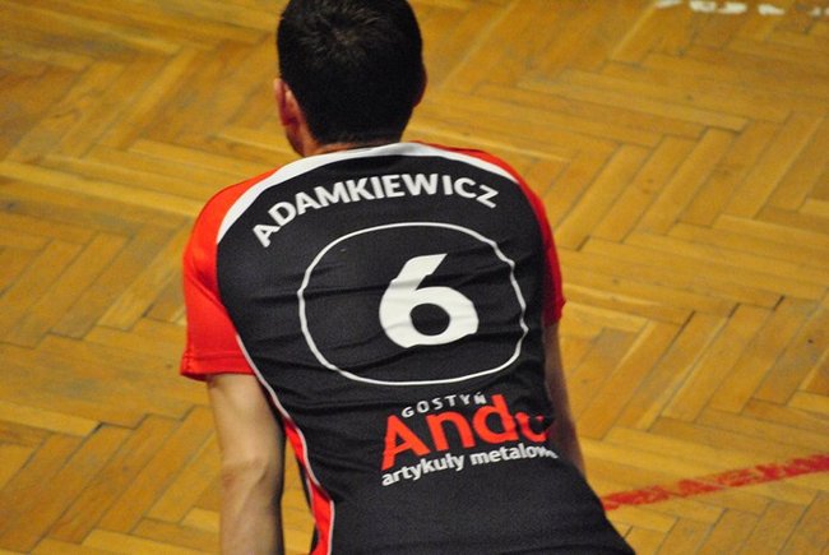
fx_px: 6916
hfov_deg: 6.9
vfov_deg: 4.6
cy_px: 278
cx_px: 414
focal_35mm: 300
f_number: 5.6
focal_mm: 200
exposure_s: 1/50
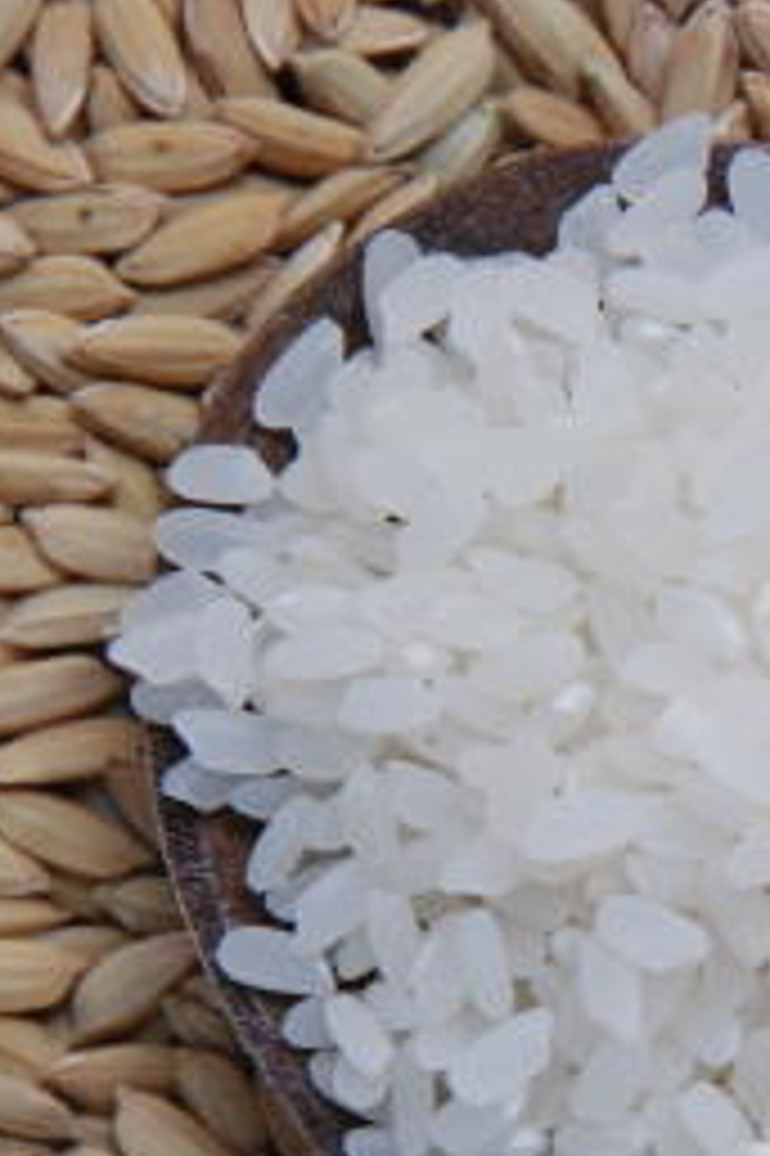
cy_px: 958
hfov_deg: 3.5
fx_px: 12633
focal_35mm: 393
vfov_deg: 5.2
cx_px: 1166
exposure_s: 1/80
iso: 800
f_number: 11
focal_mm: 105
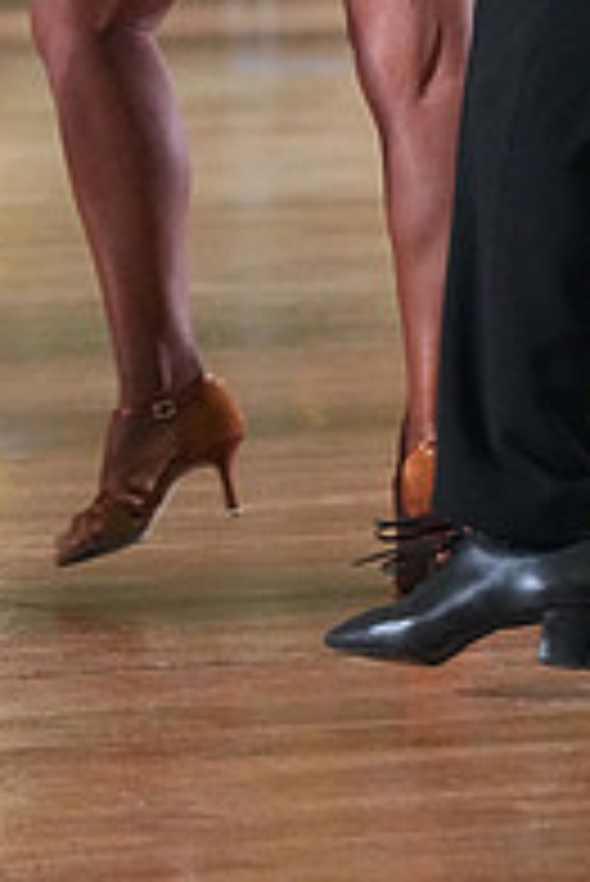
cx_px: 664
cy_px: -302
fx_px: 10748
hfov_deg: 3.1
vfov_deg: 4.7
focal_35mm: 438
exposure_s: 1/400
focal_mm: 148
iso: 8000
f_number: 5
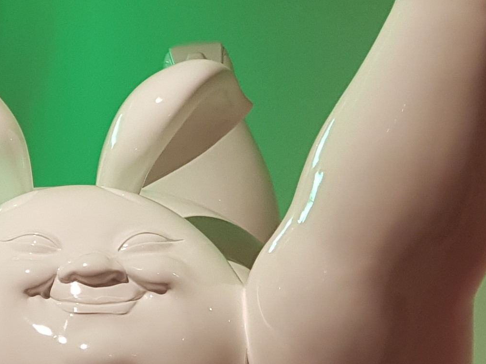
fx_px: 1460
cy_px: 164
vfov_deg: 14.2
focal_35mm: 104
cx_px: -310
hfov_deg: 16.6
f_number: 1.7
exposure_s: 1/50
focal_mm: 4.2
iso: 100
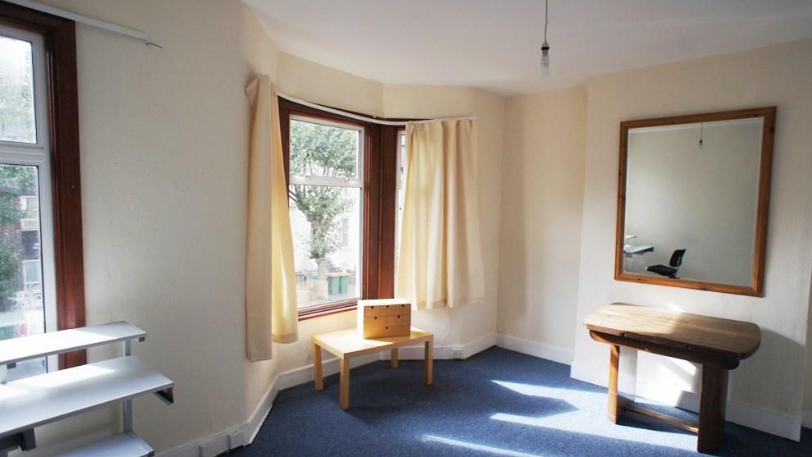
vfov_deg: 44.4
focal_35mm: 26
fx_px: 560
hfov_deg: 71.9
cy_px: 238
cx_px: 419
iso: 250
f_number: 5.6
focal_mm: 16
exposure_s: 1/125
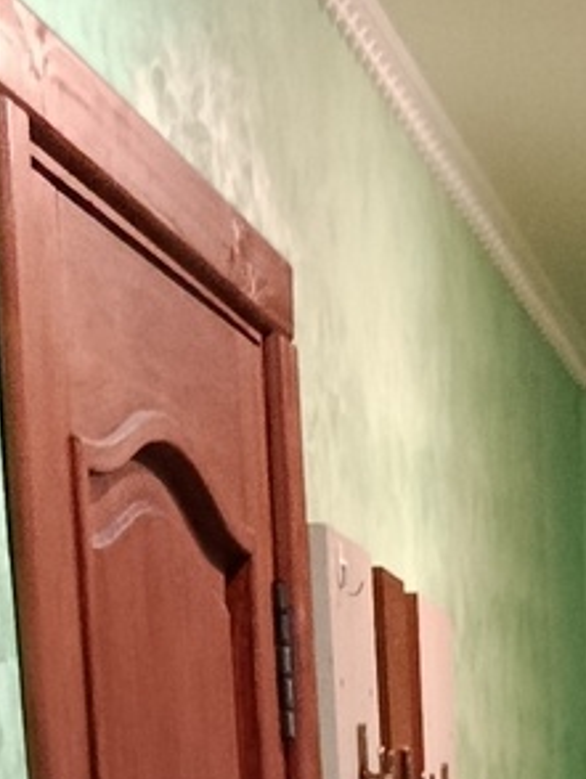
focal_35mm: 167
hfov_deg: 8.6
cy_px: 2130
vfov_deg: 9.8
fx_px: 3764
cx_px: 997
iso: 2137
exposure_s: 1/25
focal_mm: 5.24
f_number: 1.7
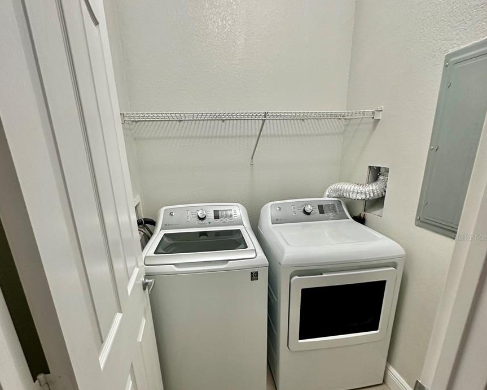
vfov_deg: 70.0
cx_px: 238
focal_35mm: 19
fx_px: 274
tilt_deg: -19.3
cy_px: 237
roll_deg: +1.9
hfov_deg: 83.3
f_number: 2.2
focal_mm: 2.22
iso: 400
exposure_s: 1/60
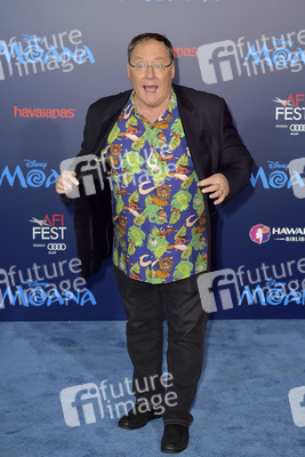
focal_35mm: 62
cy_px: 228
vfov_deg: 32.4
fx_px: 787
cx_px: 152
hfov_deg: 21.9
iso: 400
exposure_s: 1/320
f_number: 4.5
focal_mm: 62
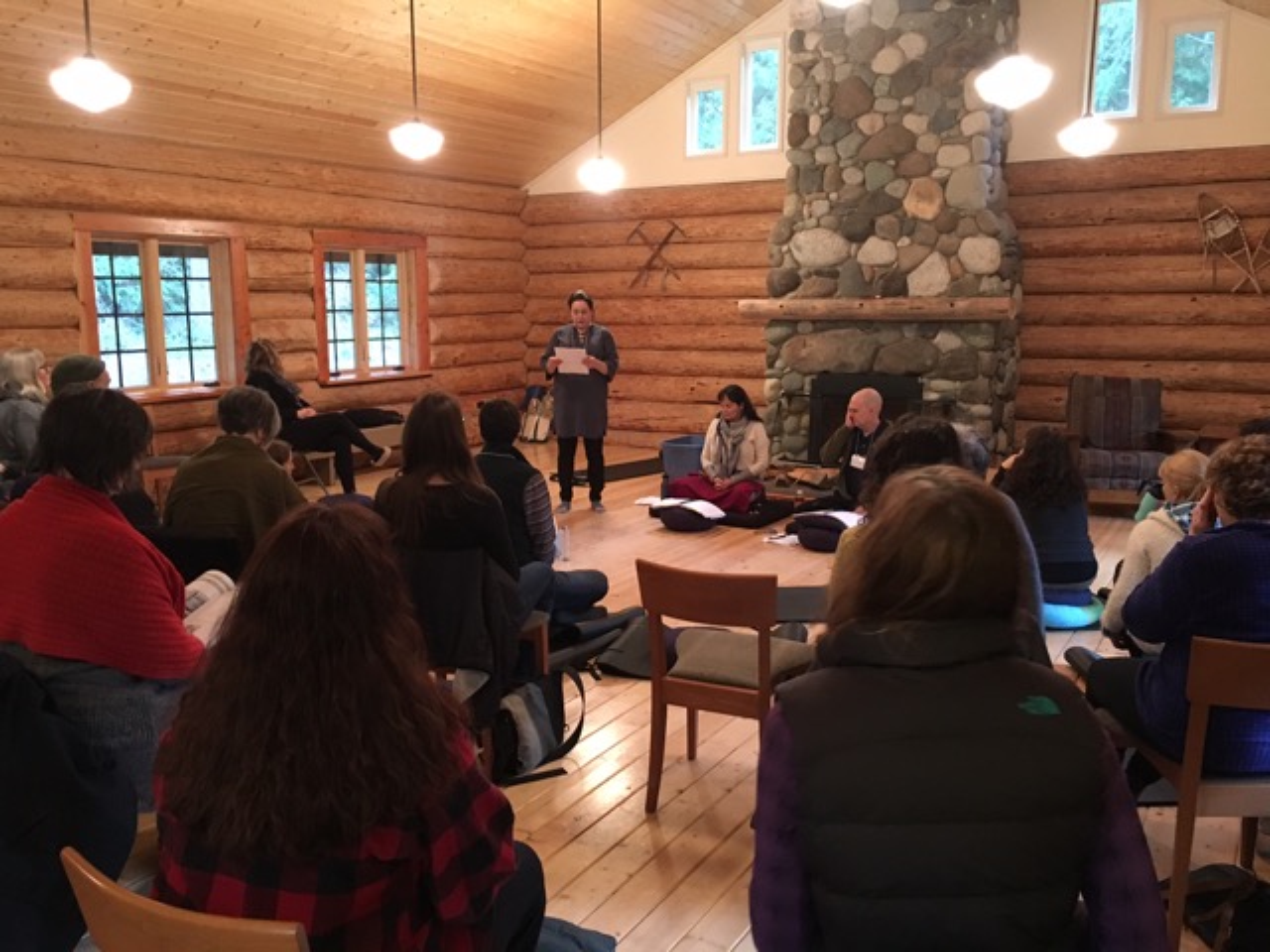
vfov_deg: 48.2
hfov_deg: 61.7
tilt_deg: -9.3
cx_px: 635
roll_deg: -0.1
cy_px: 476
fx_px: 1064
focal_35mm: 29
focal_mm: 4.15
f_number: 2.2
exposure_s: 1/15
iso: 200
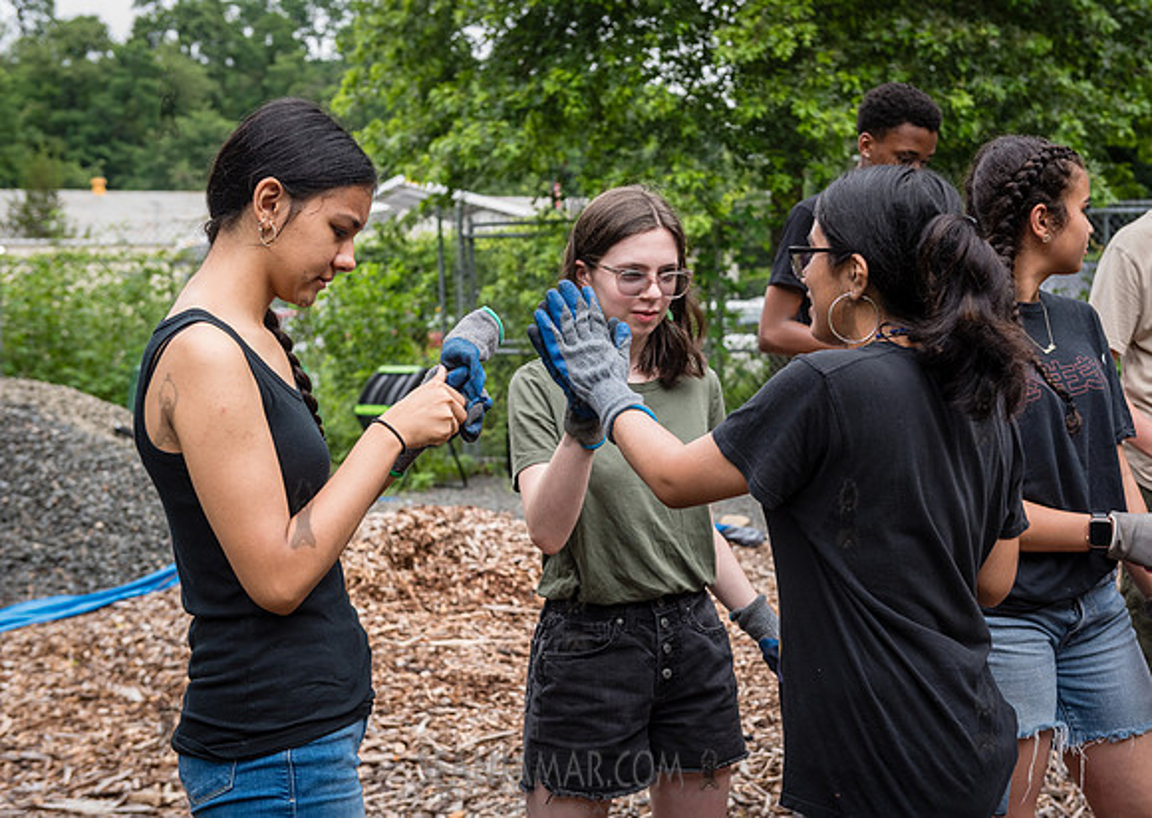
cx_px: 633
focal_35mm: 54
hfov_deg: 36.2
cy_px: 395
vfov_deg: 26.2
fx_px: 1759
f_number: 4.5
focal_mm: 50
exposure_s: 1/640
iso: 640
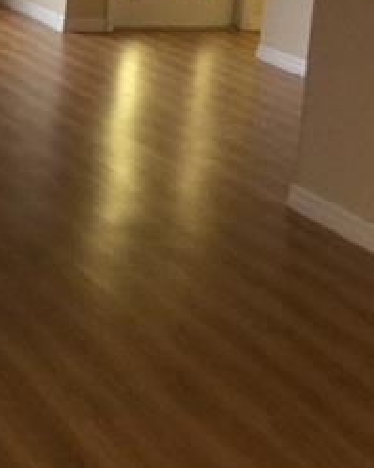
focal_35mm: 95
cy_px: 34
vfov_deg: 19.7
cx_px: -69
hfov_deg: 15.6
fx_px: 1314
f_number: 2.4
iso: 160
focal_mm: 3.3
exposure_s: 1/30
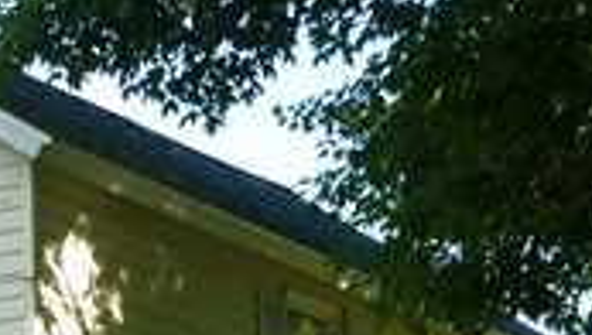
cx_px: -14
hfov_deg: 11.0
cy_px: 646
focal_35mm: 193
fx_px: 3035
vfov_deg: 6.2
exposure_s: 1/200
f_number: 3.2
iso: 80
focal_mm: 8
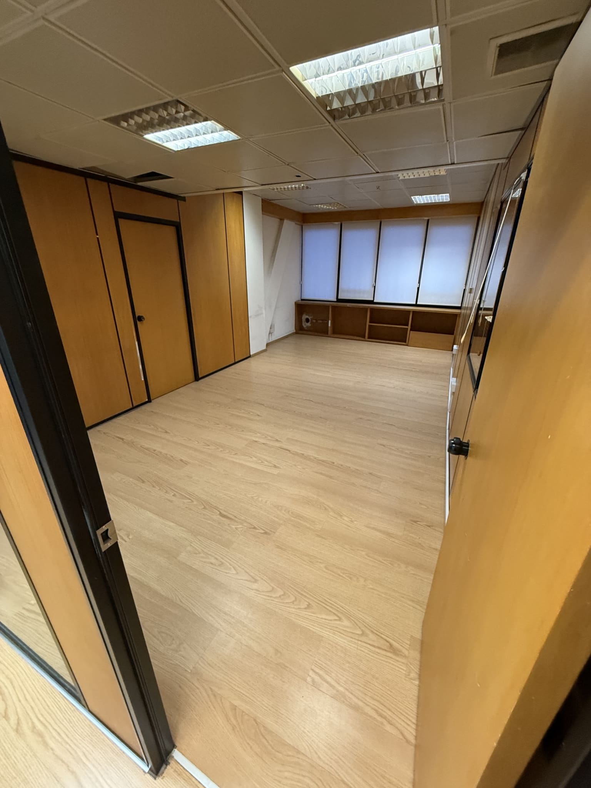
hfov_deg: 85.7
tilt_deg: -20.2
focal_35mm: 14
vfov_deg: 102.1
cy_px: 394
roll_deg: -1.1
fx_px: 319
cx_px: 296
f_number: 2.2
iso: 500
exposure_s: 1/50
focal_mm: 2.22
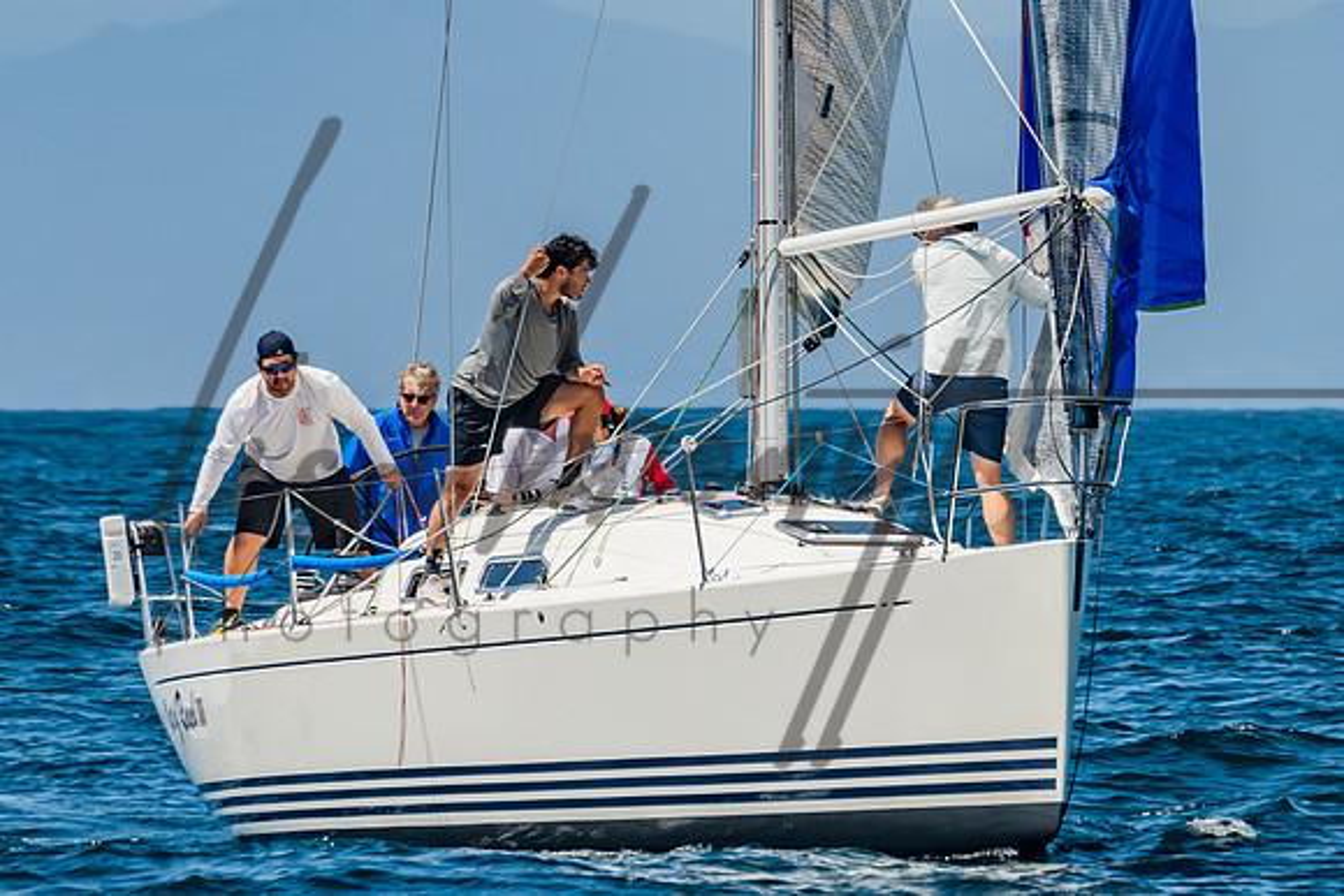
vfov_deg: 2.6
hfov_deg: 3.8
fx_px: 20058
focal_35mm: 537
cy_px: 255
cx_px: 927
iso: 160
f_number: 6.3
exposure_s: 1/500
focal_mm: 200
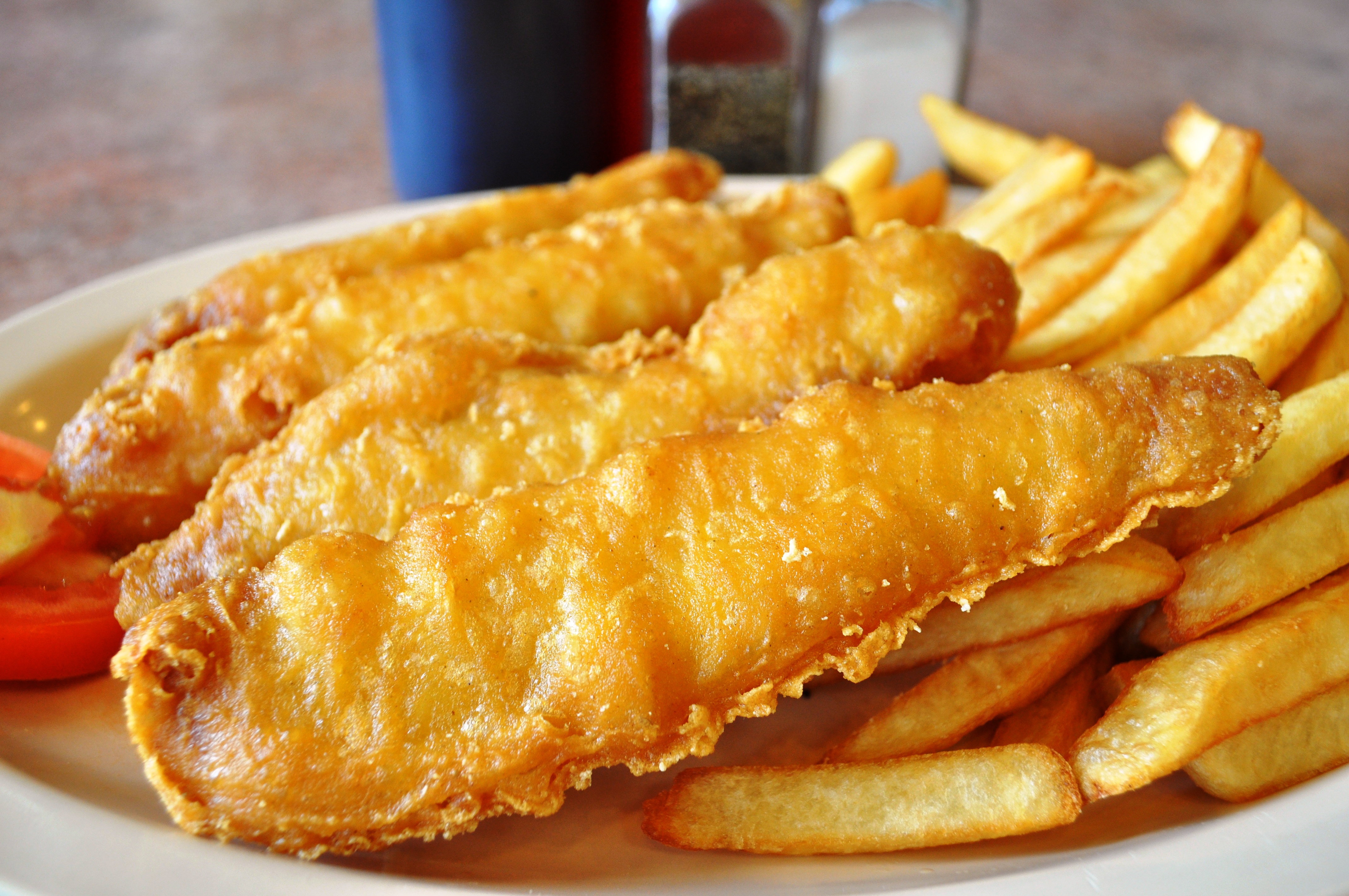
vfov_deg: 39.9
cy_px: 448
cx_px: 674
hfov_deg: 57.3
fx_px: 1235
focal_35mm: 33
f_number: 5.6
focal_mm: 22
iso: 640
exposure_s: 1/60
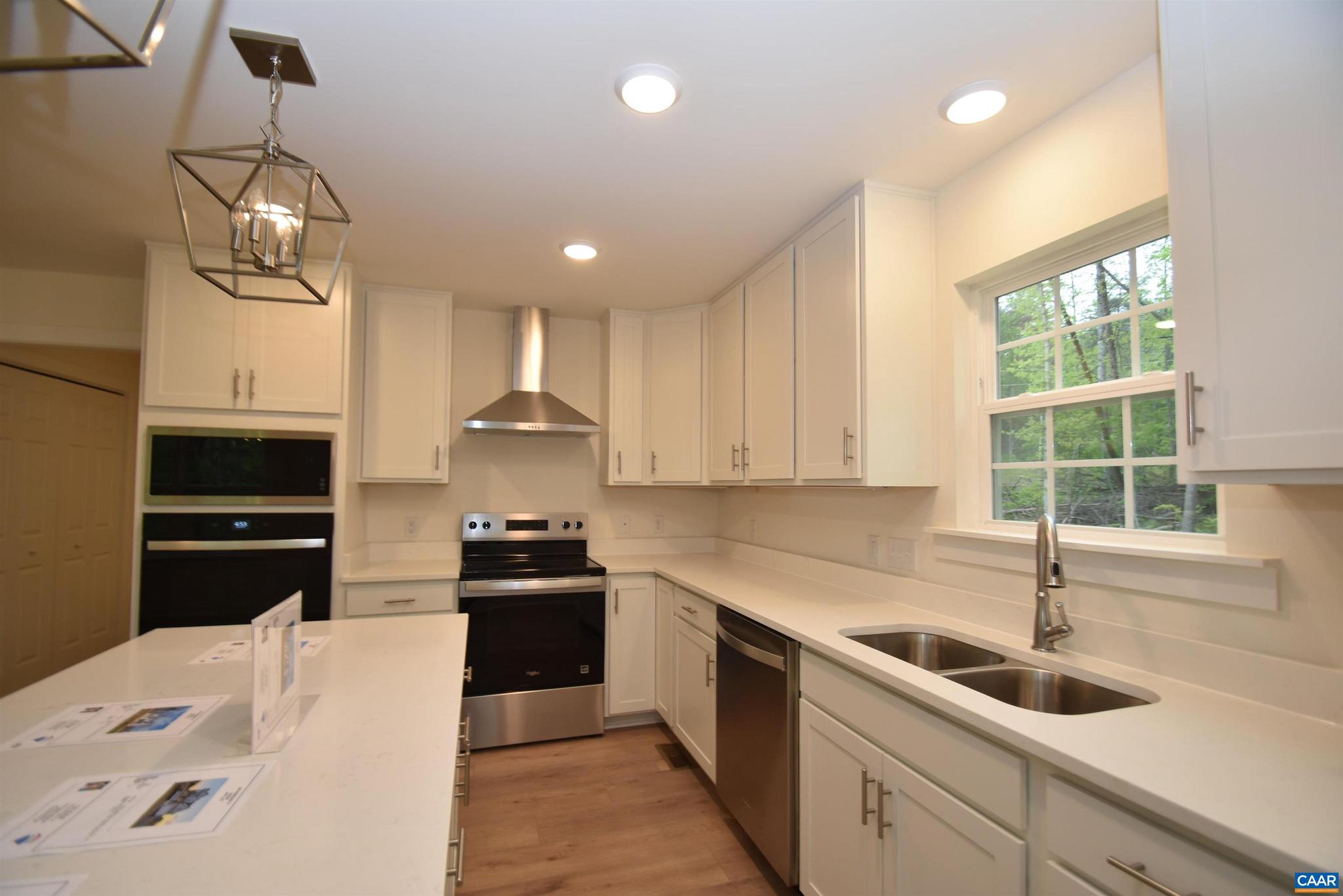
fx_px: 560
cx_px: 672
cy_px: 448
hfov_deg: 100.4
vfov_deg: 77.3
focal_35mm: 15
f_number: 4.5
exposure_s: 1/80
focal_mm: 10
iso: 200
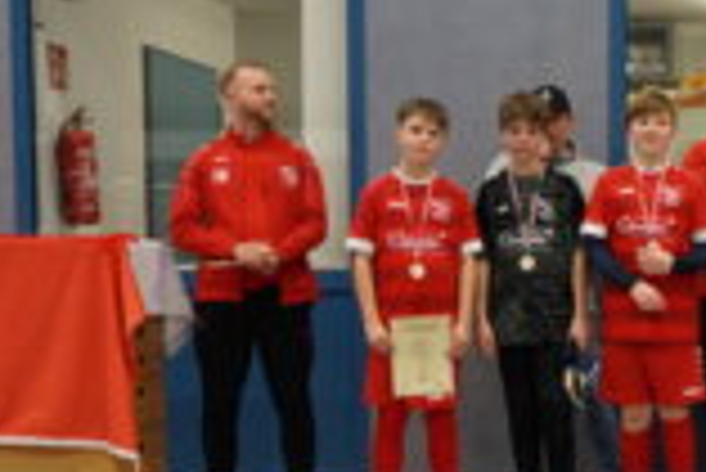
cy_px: 405
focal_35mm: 84
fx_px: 1649
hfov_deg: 22.2
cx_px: 863
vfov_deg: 16.1
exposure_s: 1/60
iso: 2000
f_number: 7.1
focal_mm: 22
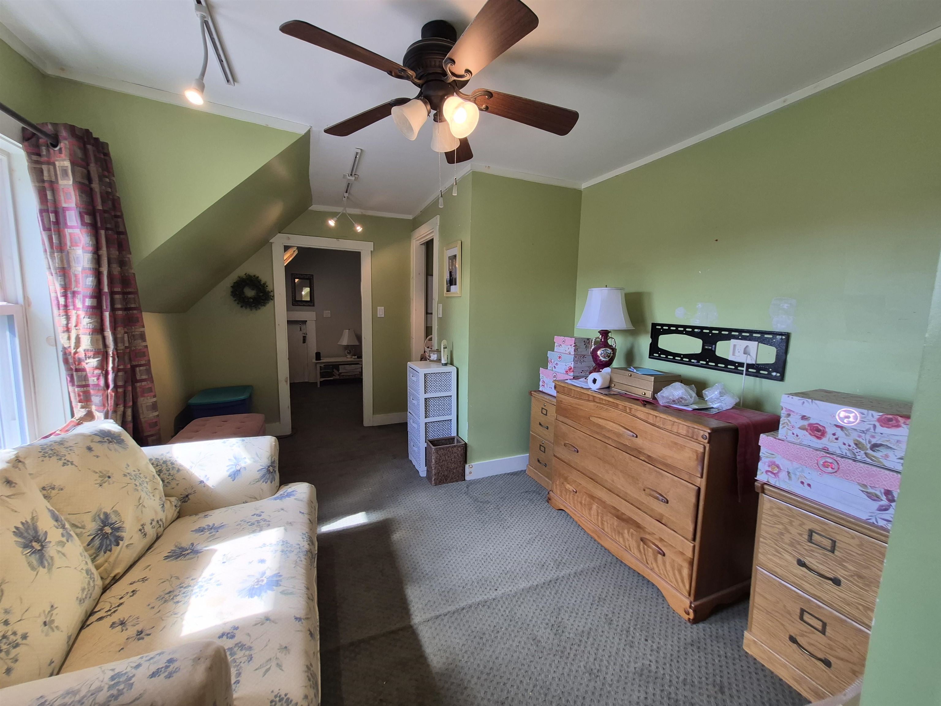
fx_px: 353
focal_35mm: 13
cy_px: 353
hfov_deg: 106.2
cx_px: 470
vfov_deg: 89.9
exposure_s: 1/60
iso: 80
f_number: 2.2
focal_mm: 1.74
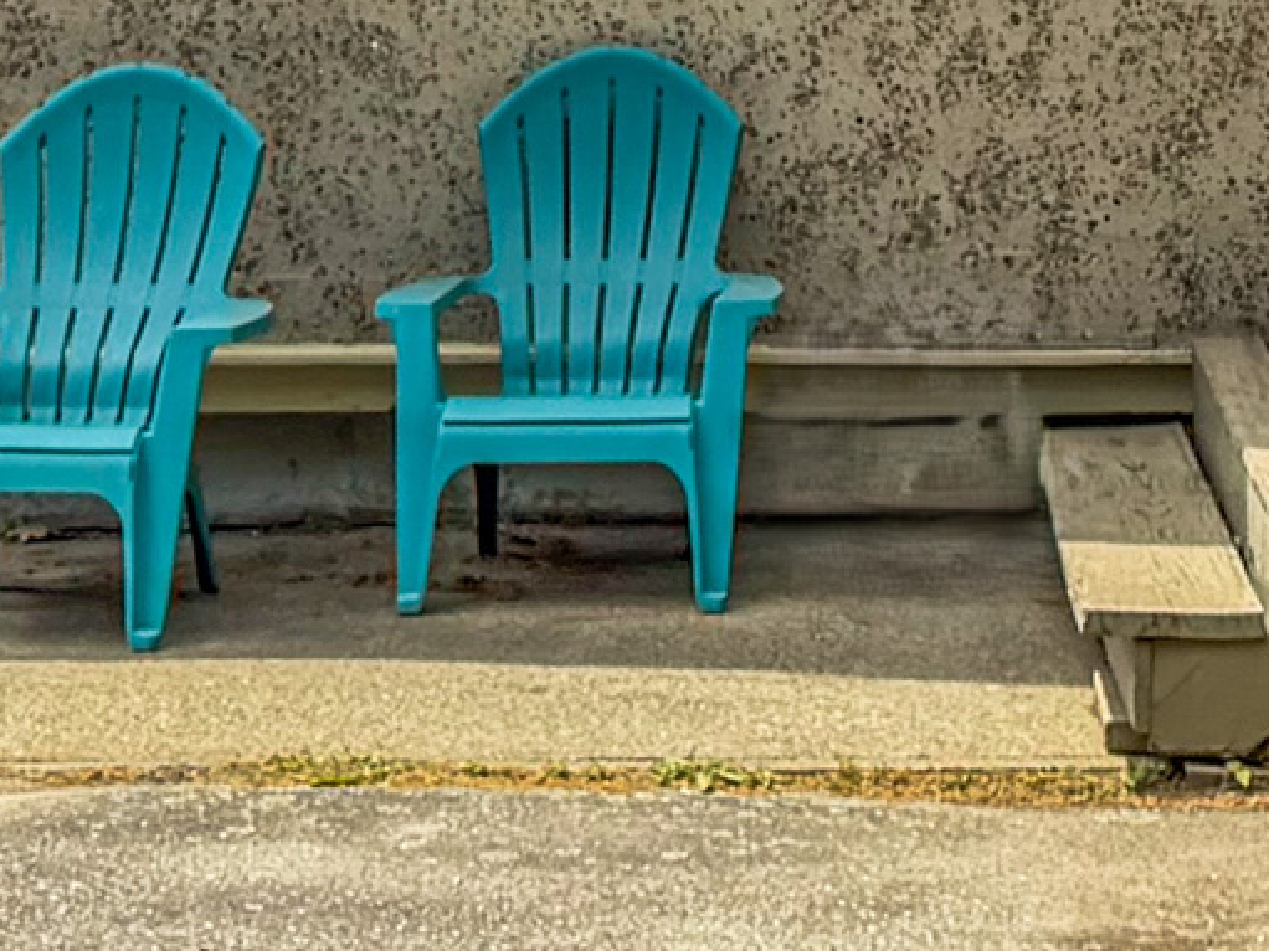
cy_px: -1184
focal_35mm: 139
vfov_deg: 9.7
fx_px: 5094
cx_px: 1073
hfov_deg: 14.1
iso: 80
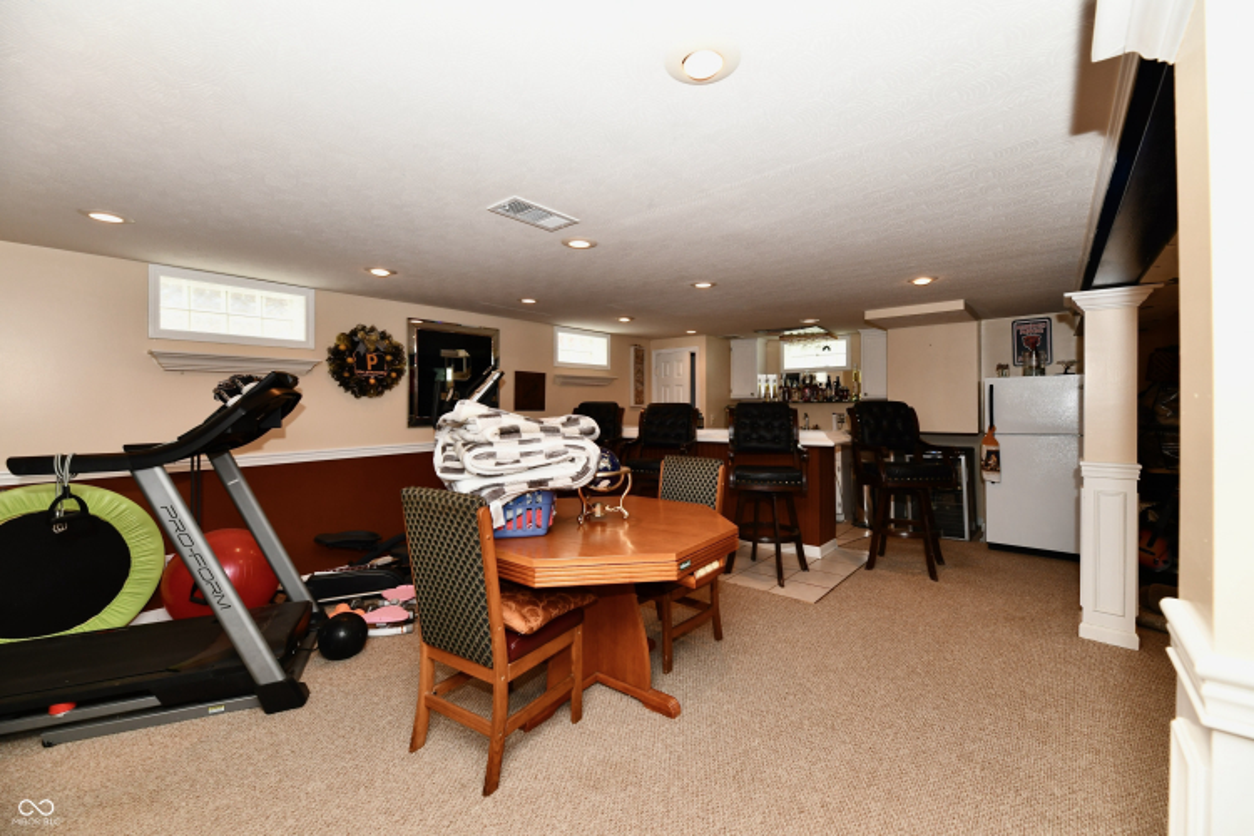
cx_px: 627
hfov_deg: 104.3
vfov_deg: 81.2
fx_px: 488
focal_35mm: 14
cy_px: 418
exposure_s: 1/60
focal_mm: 14
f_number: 6.3
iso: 640
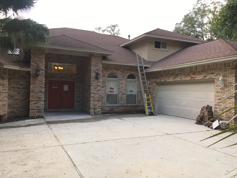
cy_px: 89
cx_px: 118
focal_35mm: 29
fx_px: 199
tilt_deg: +0.2
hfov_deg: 61.7
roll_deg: -1.5
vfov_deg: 48.2
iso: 25
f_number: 2.2
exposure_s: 1/120
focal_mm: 4.15
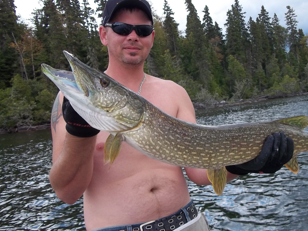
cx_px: 187
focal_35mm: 41
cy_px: 117
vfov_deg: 35.1
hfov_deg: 45.5
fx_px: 365
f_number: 2.9
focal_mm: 5.7
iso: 80
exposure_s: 1/400
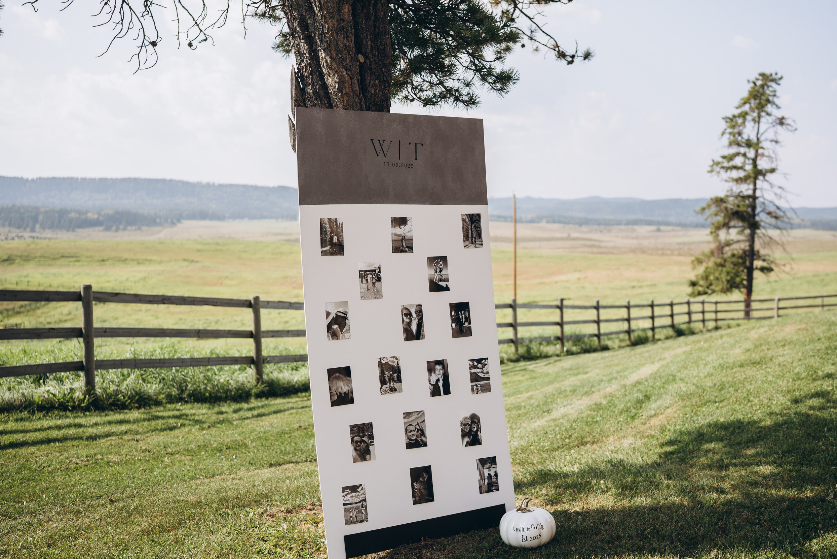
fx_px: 837
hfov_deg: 53.1
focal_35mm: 36
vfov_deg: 36.9
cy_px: 282
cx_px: 426
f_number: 2.5
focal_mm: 35
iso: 125
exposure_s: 1/250
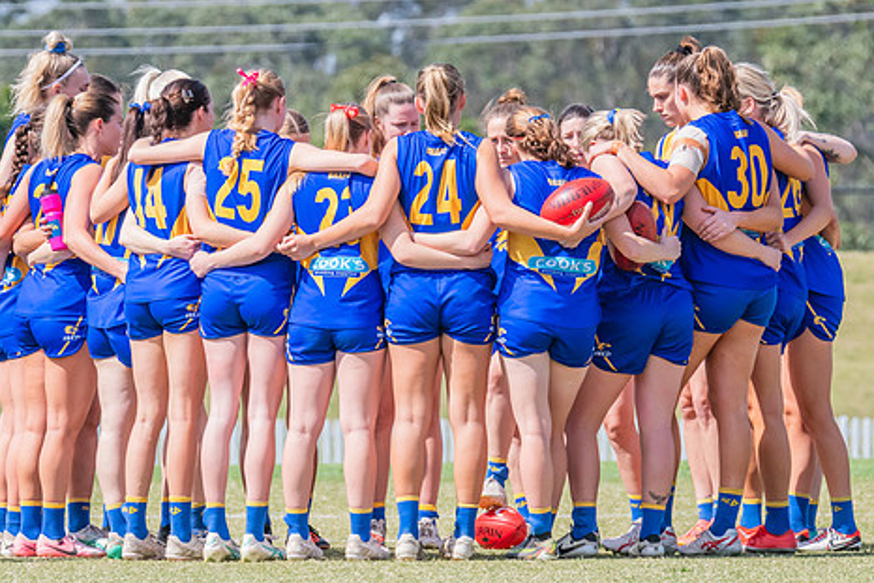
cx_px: 282
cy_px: 279
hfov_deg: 3.5
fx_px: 14182
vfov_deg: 2.4
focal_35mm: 584
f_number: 10
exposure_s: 1/1250
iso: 800
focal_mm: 330
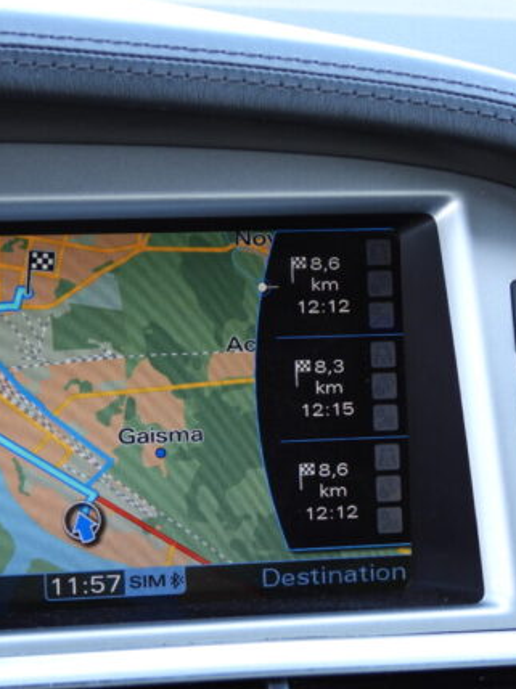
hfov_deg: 13.6
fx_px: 2150
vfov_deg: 18.2
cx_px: 108
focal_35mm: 108
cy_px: 424
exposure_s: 1/40
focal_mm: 11.7
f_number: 3.5
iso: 100
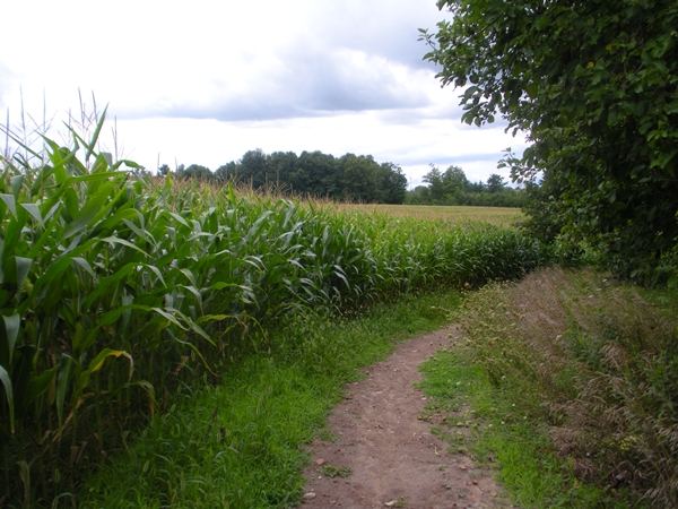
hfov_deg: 51.4
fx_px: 705
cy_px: 254
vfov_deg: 39.7
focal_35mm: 36
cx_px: 339
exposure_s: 1/403
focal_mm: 6.3
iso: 64
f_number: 3.5
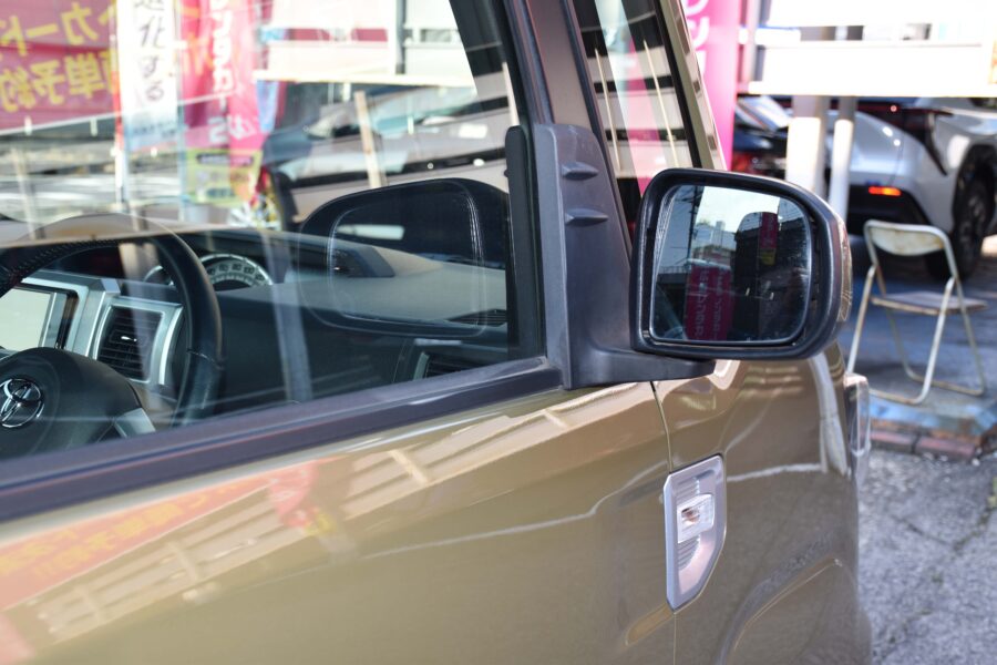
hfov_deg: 41.1
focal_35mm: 48
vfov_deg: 28.1
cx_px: 498
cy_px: 332
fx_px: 1329
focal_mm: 32
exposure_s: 1/125
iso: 125
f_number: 5.6
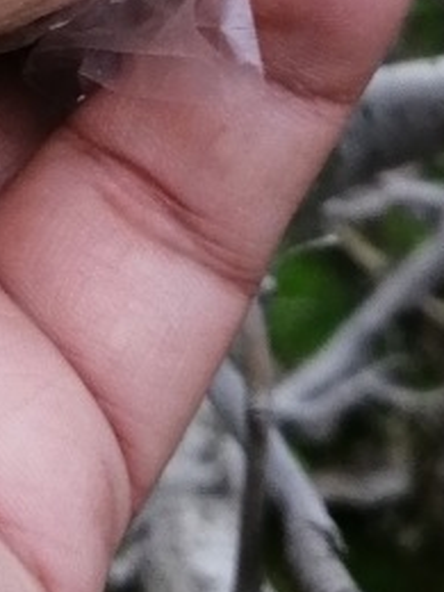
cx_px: -196
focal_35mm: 213
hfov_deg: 6.9
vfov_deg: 8.9
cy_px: -475
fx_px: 3643
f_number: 1.8
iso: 64
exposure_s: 1/60
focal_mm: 3.88
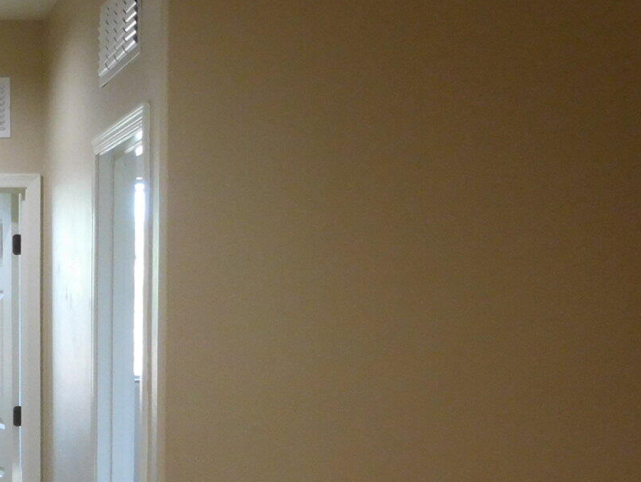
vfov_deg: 20.7
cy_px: 411
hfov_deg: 26.0
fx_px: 1297
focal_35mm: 70
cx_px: -36
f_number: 3.3
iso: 400
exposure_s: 1/25
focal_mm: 4.5
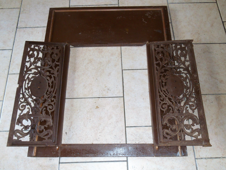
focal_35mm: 26
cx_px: 113
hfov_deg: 67.3
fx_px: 170
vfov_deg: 53.1
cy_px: 85
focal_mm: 4.7
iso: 200
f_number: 3.4
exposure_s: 1/25
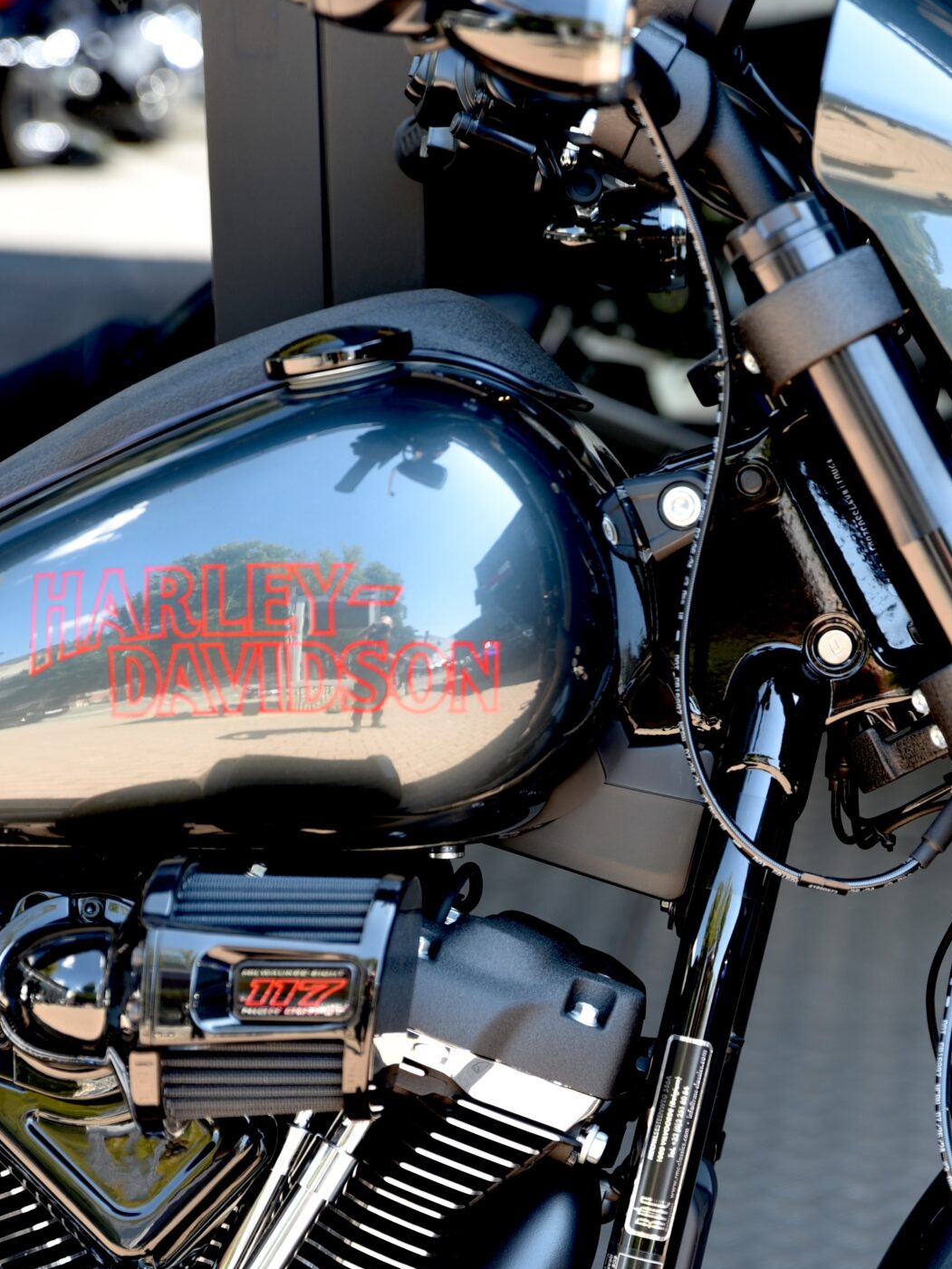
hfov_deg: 12.0
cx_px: 593
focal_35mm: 123
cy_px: 947
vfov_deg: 15.9
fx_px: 4510
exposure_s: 1/60
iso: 100
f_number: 3.2
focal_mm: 70
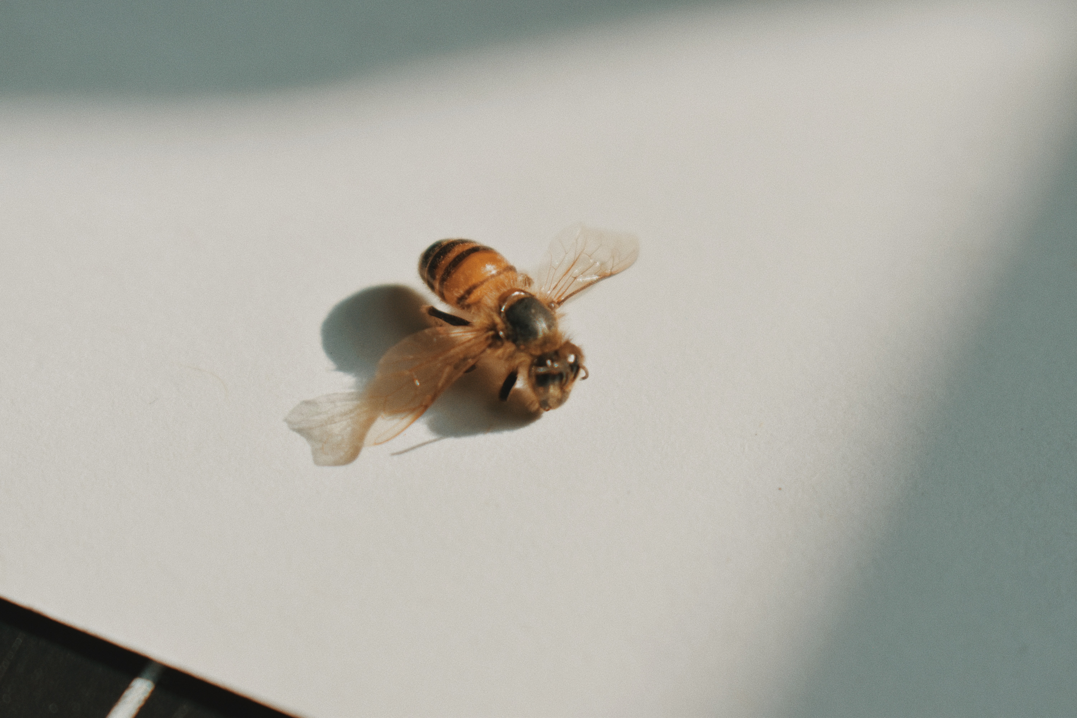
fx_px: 2468
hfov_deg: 24.6
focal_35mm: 82
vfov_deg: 16.6
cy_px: 359
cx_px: 538
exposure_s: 1/1000
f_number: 5.6
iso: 500
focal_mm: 55
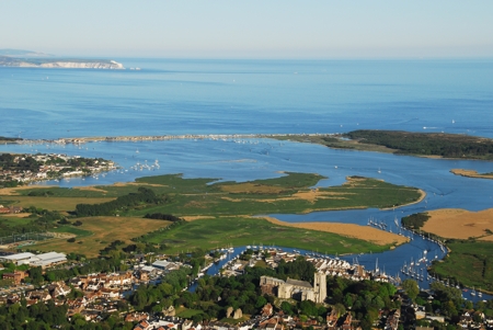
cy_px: 165
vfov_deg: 18.2
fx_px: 1028
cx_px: 246
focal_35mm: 75
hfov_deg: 27.0
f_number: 9
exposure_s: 1/500
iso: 160
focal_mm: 50
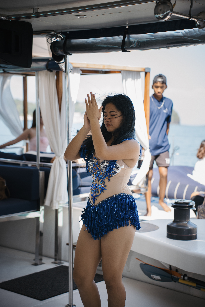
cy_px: 154
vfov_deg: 27.0
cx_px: 102
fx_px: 640
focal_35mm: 75
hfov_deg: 18.2
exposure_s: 1/250
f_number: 2.8
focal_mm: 75
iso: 250
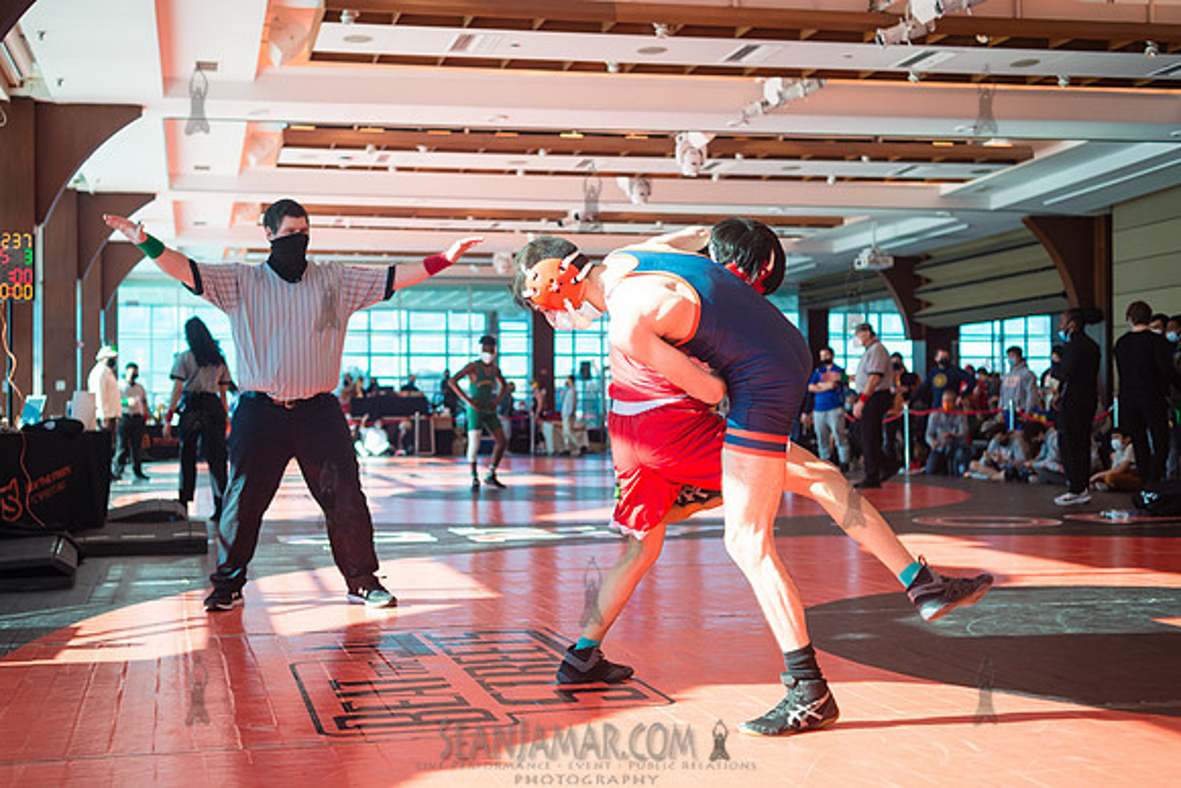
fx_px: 1423
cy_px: 407
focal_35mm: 43
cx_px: 500
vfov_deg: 31.0
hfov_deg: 44.9
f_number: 3.2
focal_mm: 35
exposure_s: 1/400
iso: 400
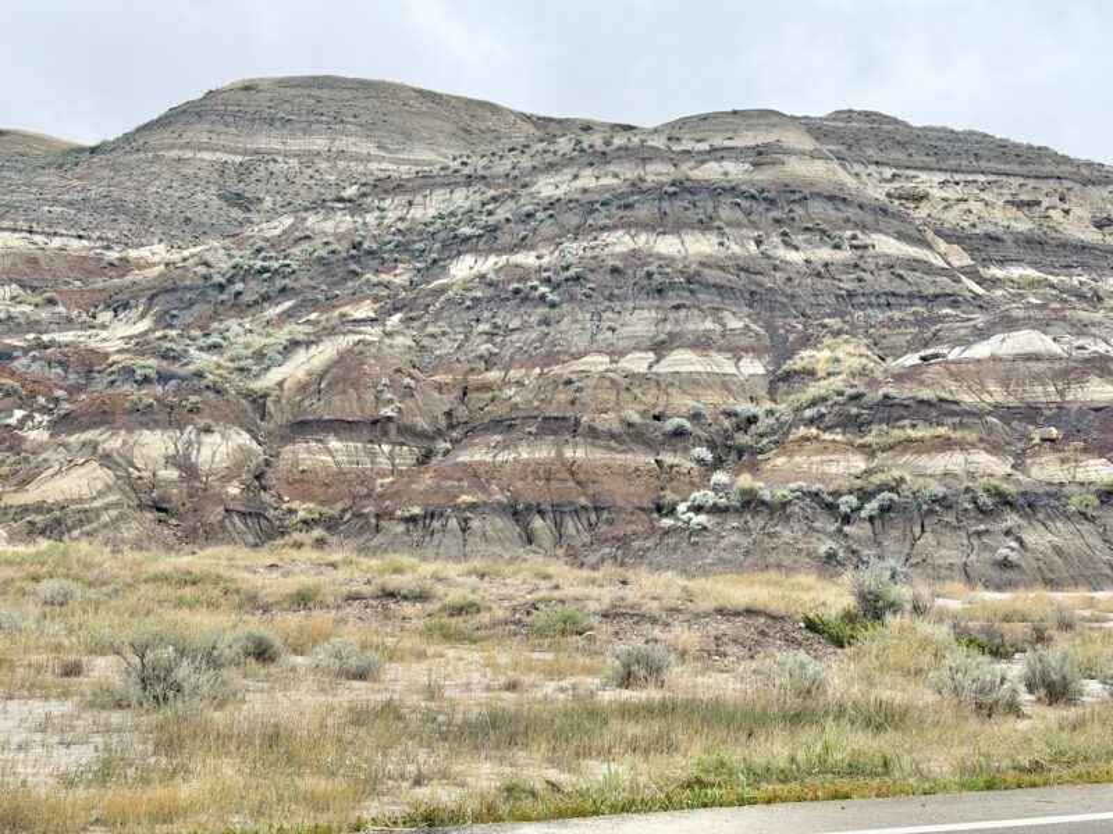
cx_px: 556
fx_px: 1543
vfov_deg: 30.3
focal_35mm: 48
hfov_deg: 39.7
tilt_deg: +4.2
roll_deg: +0.1
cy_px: 417
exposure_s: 1/1100
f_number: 1.78
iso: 100
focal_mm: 6.76
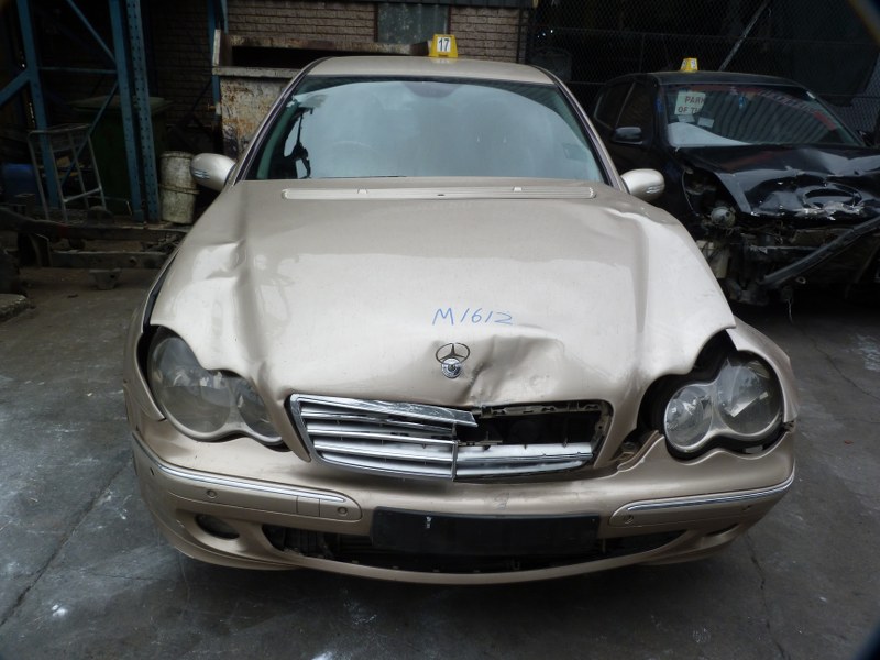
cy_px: 330
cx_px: 440
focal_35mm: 25
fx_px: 636
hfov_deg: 69.4
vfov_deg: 54.9
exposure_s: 1/200
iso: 80
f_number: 5.6
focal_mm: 4.5
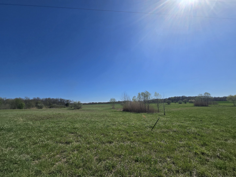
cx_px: 118
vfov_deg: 89.9
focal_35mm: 13
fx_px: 89
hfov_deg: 106.2
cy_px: 88
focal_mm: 2.2
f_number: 2.2
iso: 50
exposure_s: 1/4349
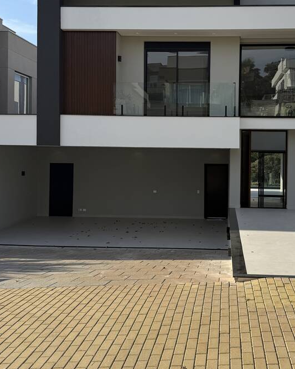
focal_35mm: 38
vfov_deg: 47.7
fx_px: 415
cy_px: 153
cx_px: 207
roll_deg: -1.2
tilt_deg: +0.2
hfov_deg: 38.5
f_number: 1.78
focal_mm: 6.76
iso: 80
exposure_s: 1/3953
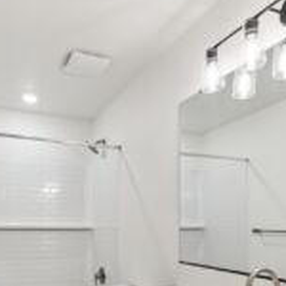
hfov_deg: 48.1
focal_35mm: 34
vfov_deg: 46.1
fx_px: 318
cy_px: 226
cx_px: 112
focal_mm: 10
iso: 500
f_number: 9
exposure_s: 1/30
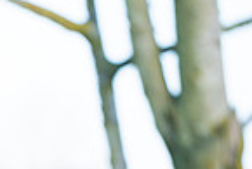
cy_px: 326
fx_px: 4751
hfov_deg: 3.0
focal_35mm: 678
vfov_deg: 2.0
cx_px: -210
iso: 320
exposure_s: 1/1000
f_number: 3.5
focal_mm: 170
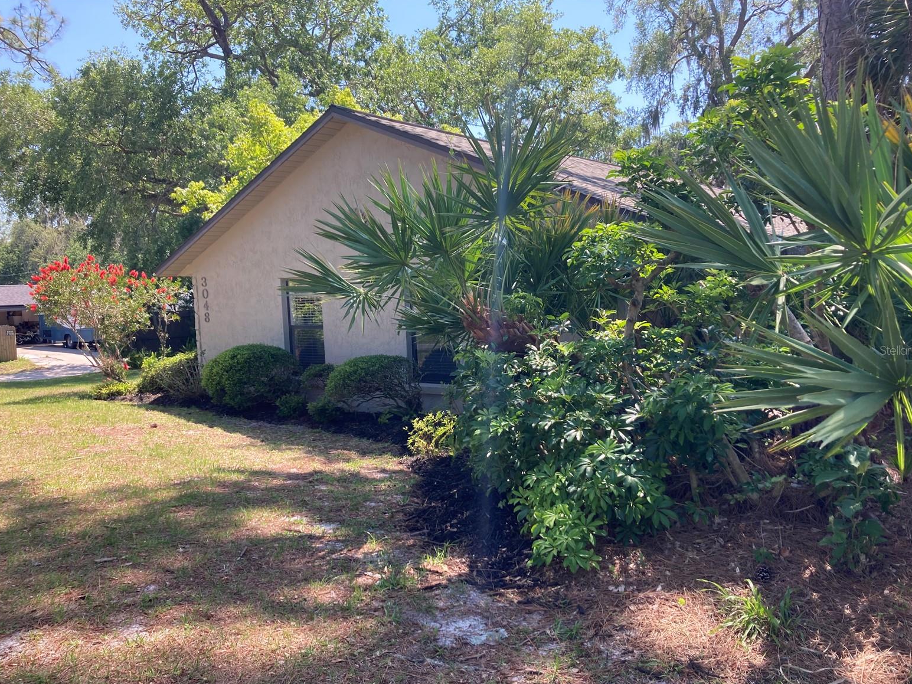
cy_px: 350
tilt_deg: -2.0
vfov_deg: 48.2
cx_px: 463
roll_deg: +2.2
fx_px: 764
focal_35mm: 29
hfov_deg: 61.7
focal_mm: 3.99
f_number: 1.8
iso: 20
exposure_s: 1/306
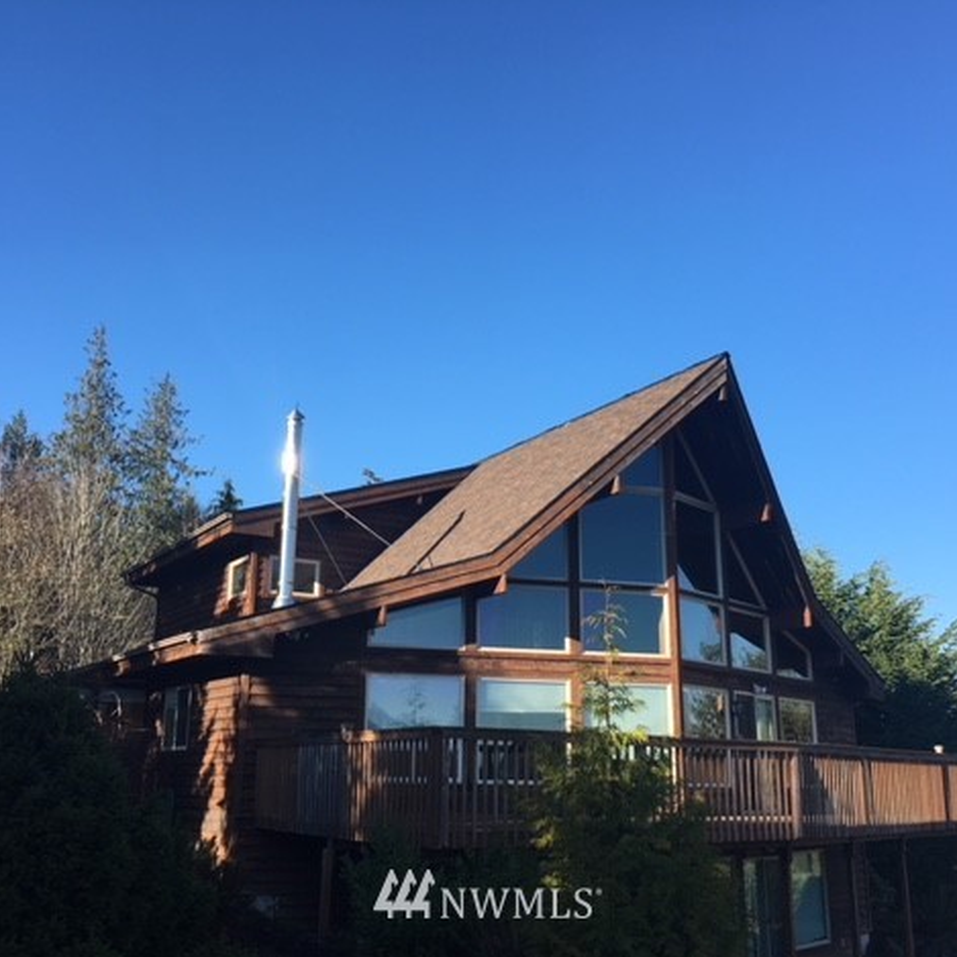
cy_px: 482
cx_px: 488
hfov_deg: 47.2
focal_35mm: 35
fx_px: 1095
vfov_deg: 47.2
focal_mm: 4.15
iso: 25
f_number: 2.2
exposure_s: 1/712
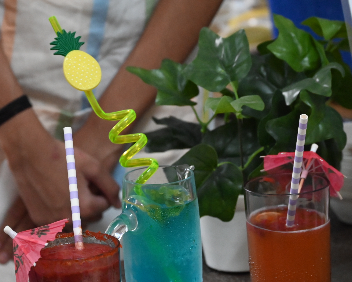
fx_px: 1781
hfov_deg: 11.3
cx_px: 141
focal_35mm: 171
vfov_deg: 9.0
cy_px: 212
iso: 4500
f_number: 6.3
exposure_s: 1/60
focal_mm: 93
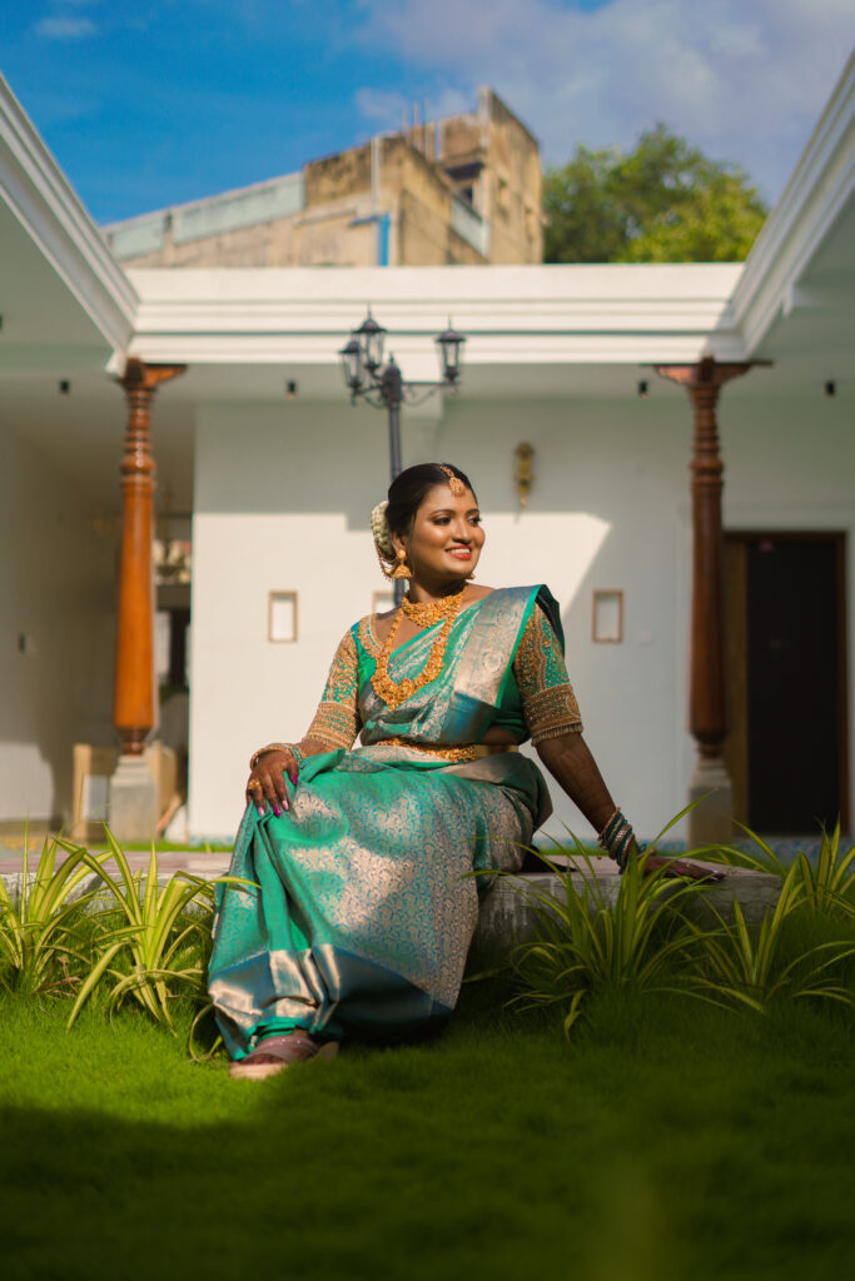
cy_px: 640
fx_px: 1781
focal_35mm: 50
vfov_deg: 39.6
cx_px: 428
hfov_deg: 27.0
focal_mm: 50
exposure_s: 1/3200
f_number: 2.2
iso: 125
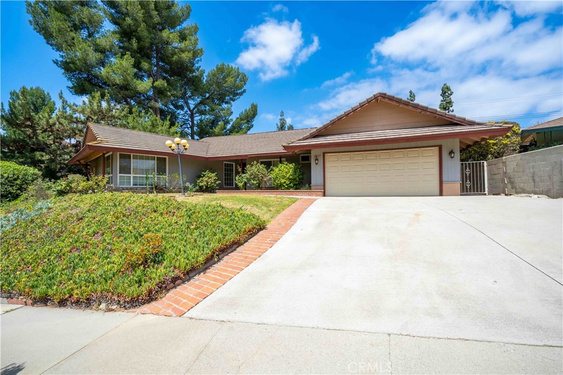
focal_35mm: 14
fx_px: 219
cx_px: 282
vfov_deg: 81.2
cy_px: 188
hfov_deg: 104.2
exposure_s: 1/3200
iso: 400
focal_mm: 14
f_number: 8
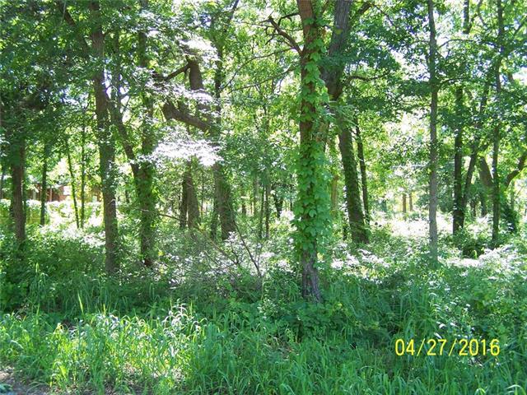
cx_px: 264
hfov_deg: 49.0
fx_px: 579
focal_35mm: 38
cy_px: 198
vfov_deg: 37.7
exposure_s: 1/80
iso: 160
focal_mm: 6.3
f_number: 2.8
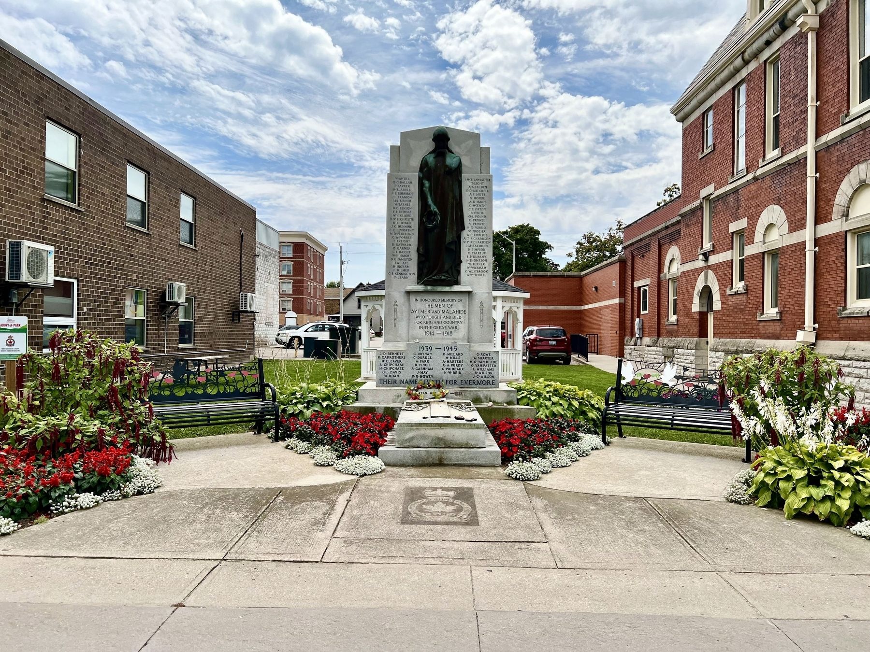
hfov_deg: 67.3
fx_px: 653
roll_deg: -0.2
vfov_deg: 53.1
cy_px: 326
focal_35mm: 26
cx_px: 435
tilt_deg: +1.1
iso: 50
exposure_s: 1/6579
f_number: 1.5
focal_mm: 5.7
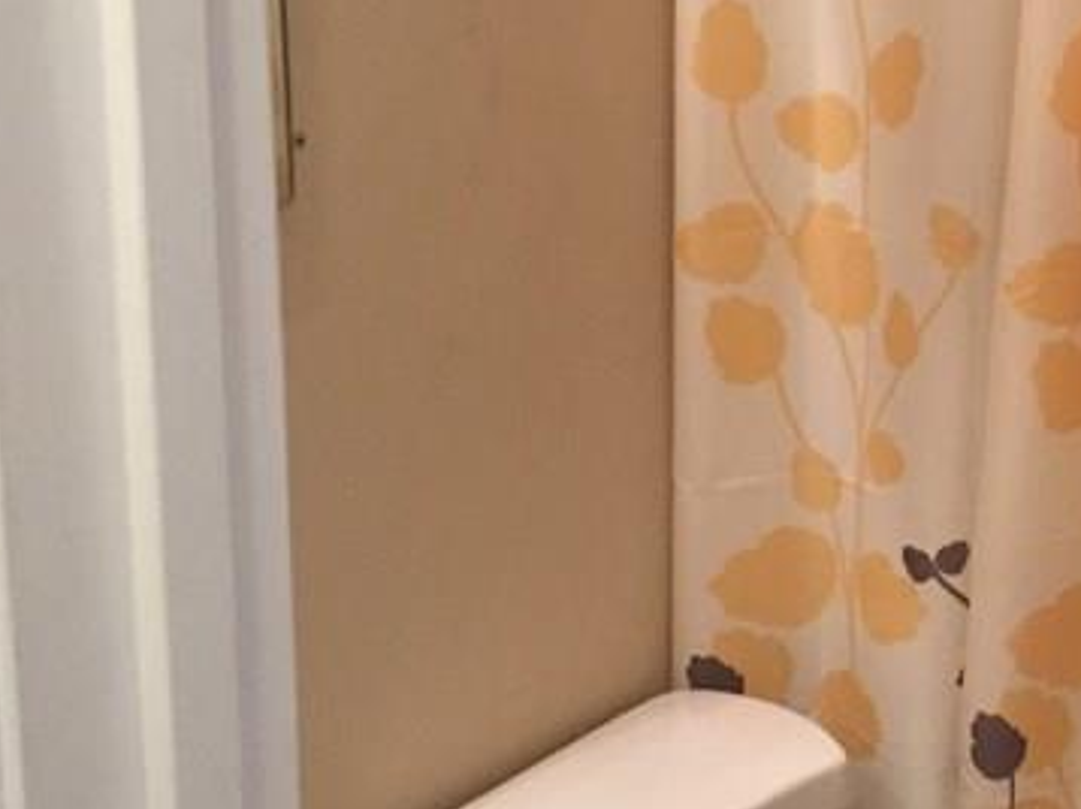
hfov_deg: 22.0
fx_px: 2590
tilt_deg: -13.7
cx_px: 1256
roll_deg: -2.4
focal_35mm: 83
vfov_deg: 17.8
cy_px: 380
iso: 200
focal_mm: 4.15
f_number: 2.2
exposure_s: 1/30
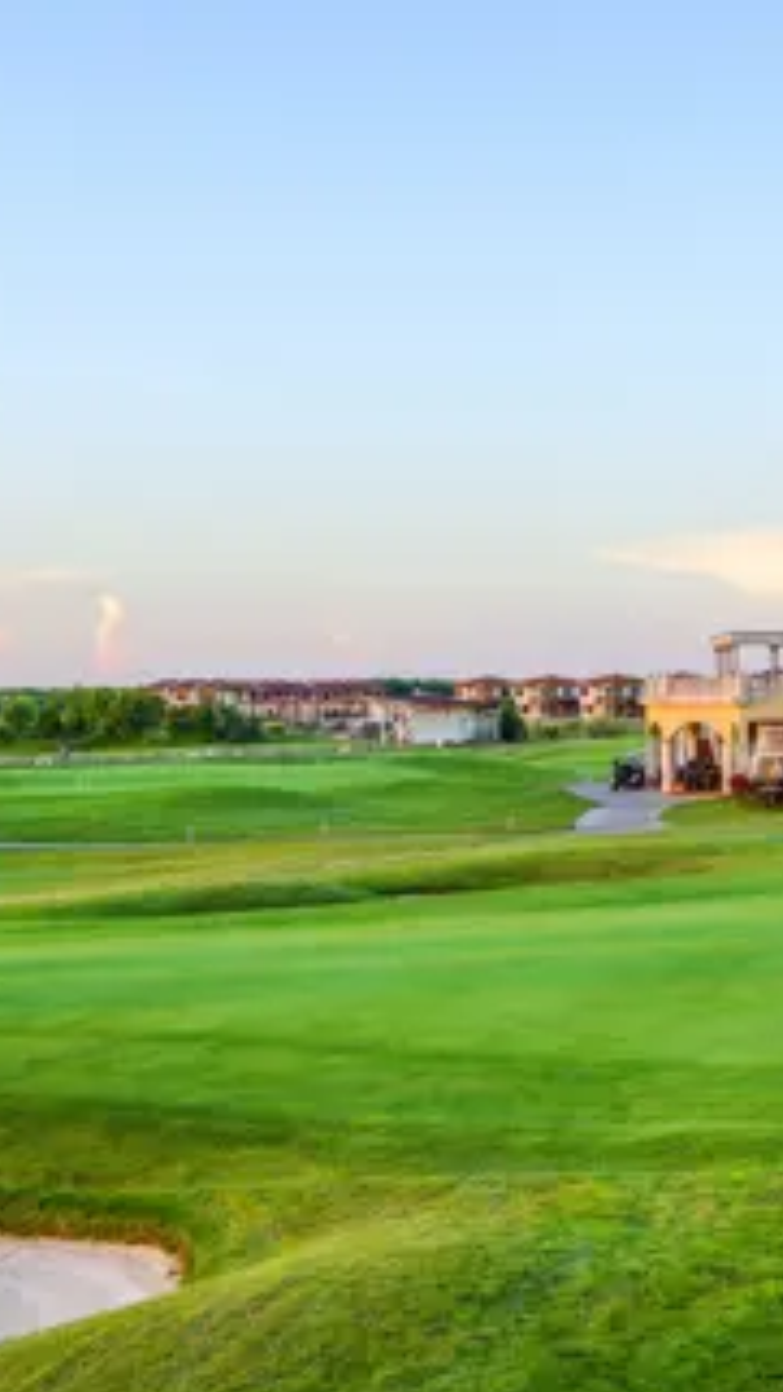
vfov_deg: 32.8
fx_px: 2363
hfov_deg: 18.8
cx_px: 515
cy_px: 705
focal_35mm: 64
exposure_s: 1/80
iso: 320
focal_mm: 40
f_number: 9
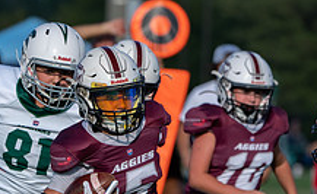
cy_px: 256
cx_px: 121
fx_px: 7665
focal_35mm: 892
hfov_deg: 2.4
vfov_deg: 1.5
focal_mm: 288
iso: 200
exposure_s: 1/1600
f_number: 5.6
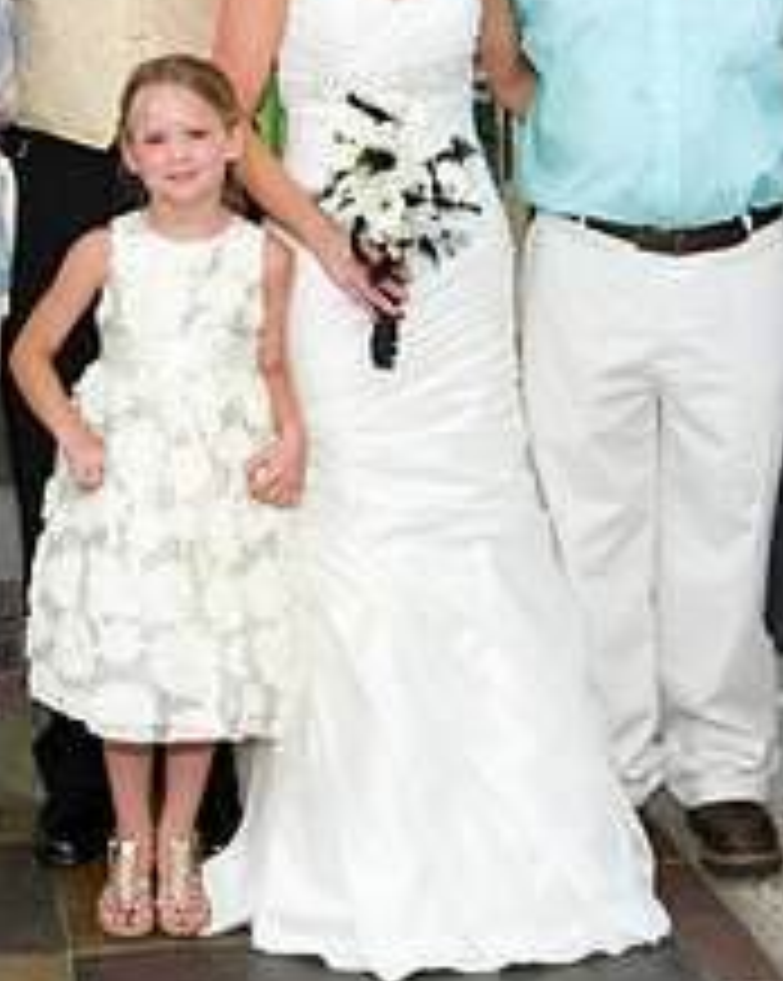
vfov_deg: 23.6
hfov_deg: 19.1
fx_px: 2321
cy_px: 220
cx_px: 256
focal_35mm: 80
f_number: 2.8
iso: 800
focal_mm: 32
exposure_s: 1/125
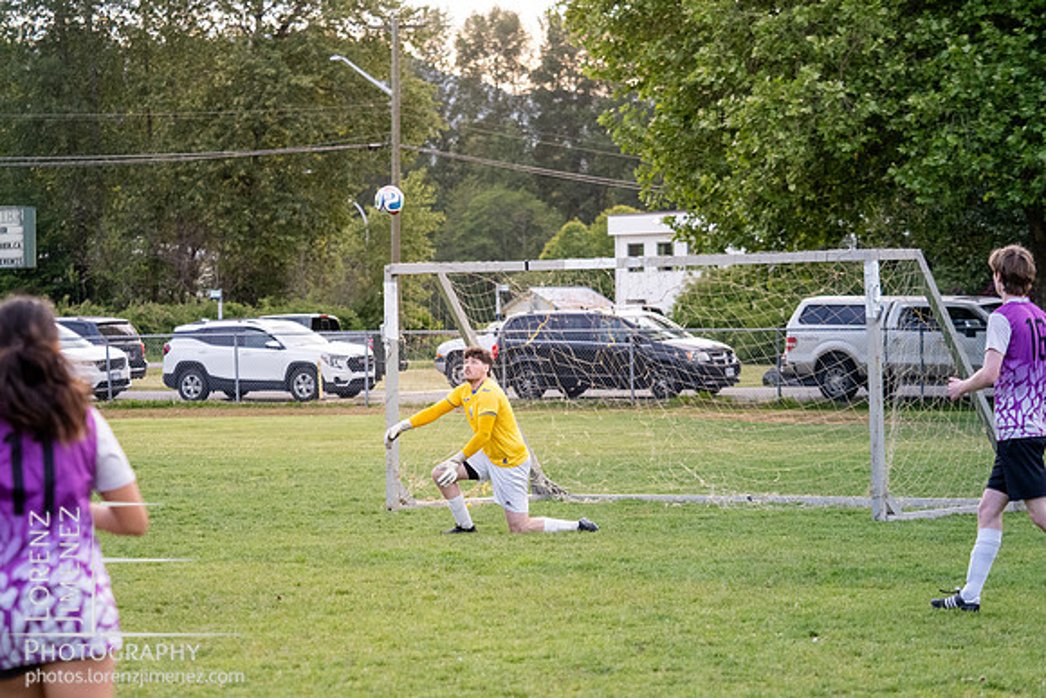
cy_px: 390
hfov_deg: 14.0
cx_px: 523
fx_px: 4261
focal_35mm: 147
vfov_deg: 9.4
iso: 1000
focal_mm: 70
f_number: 2.8
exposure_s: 1/1000
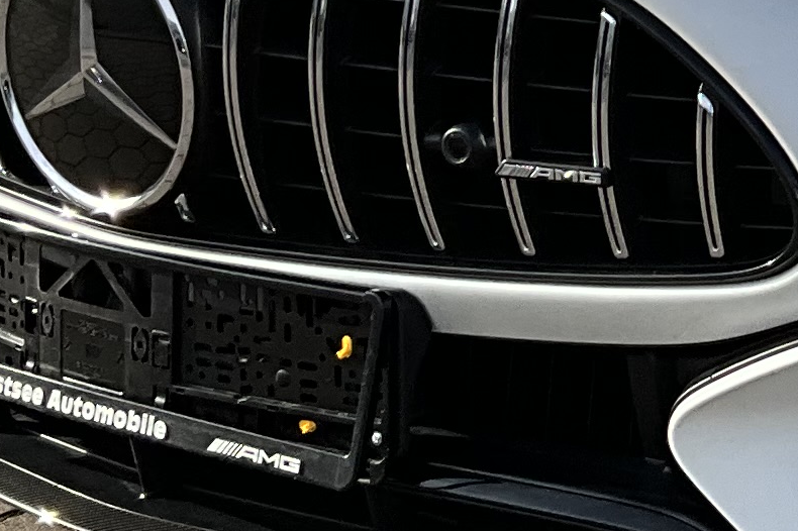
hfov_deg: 12.5
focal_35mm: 154
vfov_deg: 8.6
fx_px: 3412
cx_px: 1314
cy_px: -326
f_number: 1.8
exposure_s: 1/1626
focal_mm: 3
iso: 25
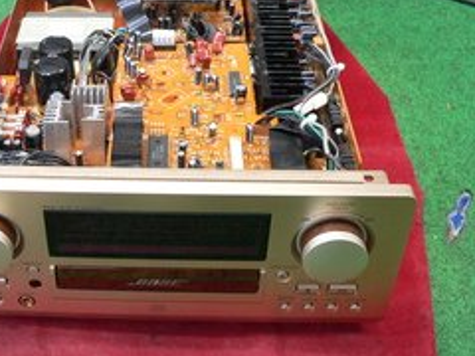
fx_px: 782
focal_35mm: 57
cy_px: 116
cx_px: 125
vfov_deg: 25.5
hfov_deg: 33.2
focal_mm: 6
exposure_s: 1/13
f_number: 2.8
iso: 200
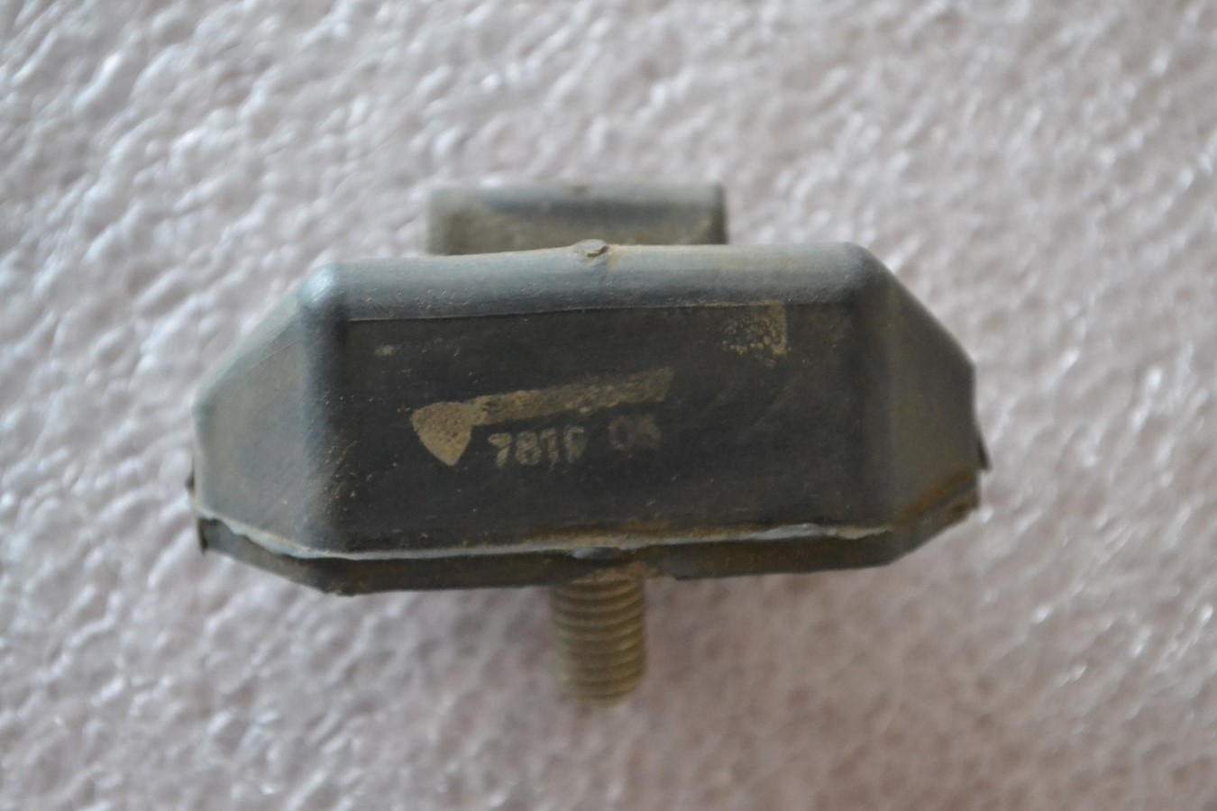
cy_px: 406
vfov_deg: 16.6
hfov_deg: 24.6
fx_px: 2789
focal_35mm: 82
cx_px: 608
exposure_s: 1/40
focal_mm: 55
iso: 3200
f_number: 5.6
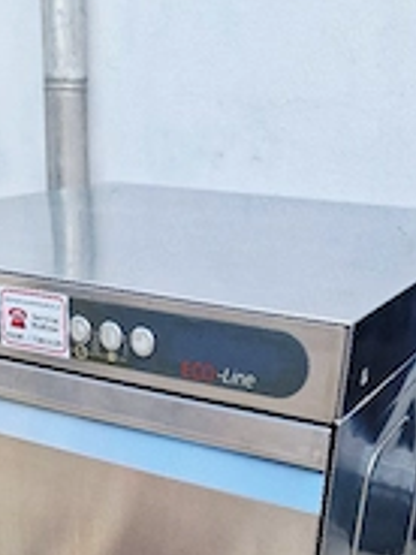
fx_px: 801
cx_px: 187
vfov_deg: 35.0
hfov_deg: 29.1
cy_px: 543
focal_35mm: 50
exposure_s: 1/270
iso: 50
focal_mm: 6.4
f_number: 1.8
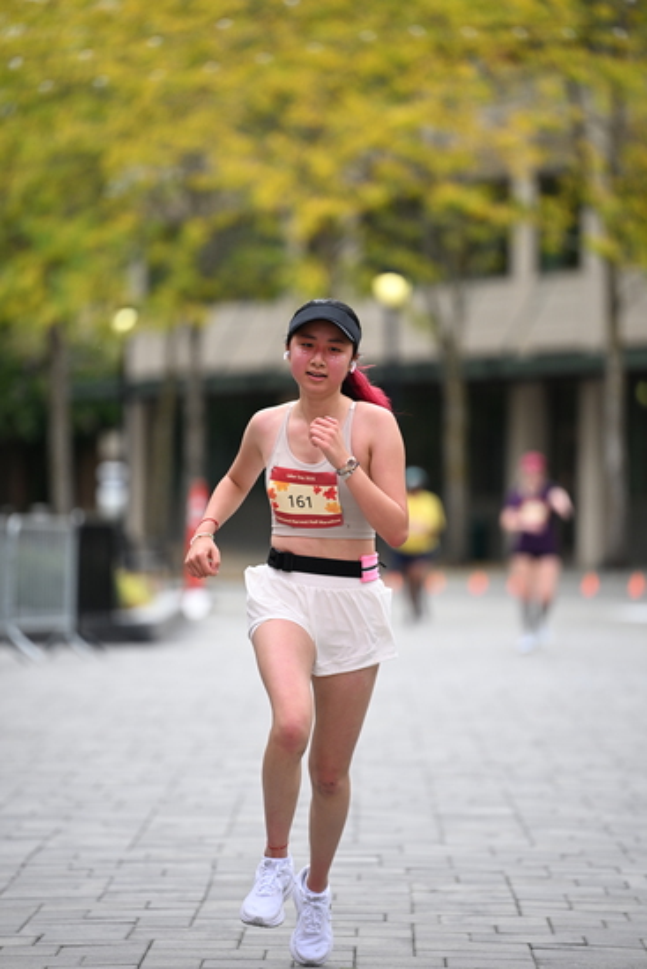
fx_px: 5253
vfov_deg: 10.5
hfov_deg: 7.0
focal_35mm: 195
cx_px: 324
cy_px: 484
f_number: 2.8
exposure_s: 1/2500
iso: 640
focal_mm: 195
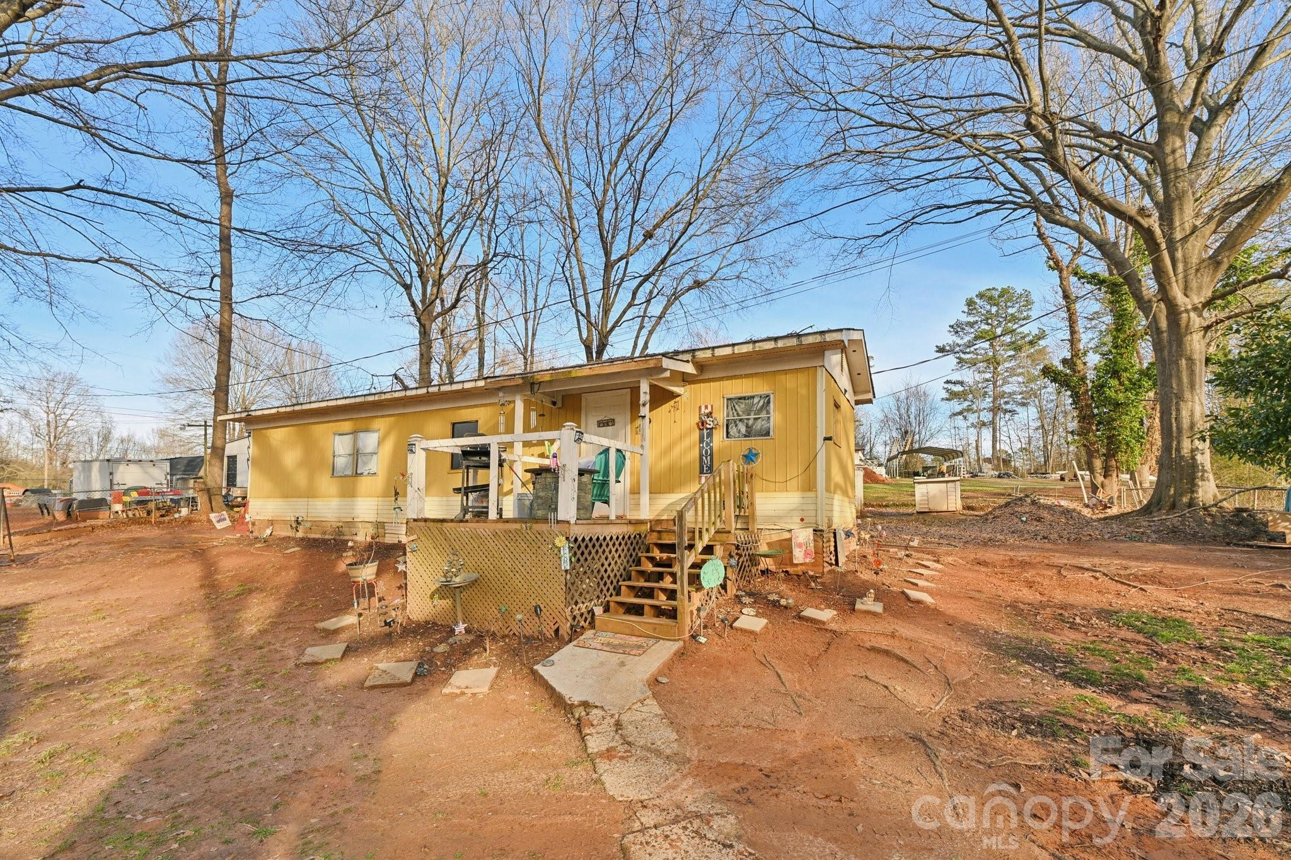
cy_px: 430
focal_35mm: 15
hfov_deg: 100.4
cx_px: 646
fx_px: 538
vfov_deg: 77.3
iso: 100
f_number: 8
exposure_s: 1/125
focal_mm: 15
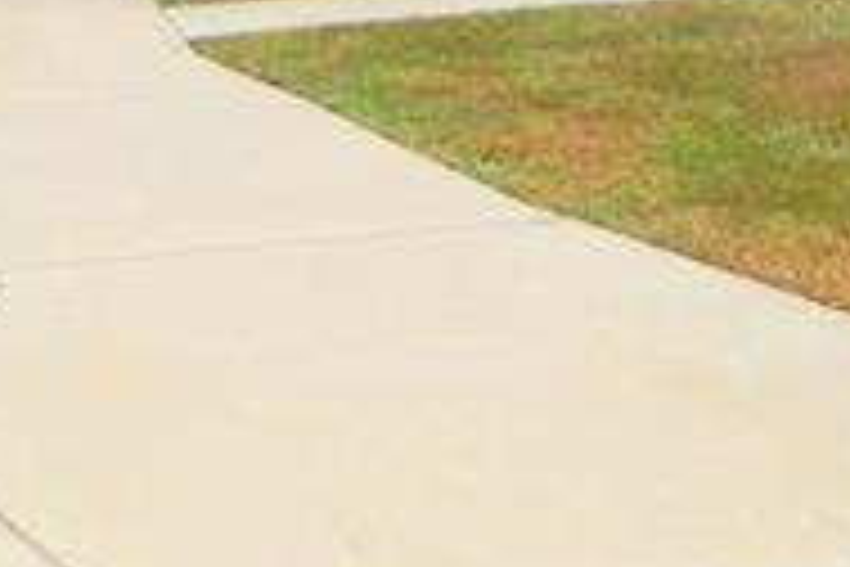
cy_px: -392
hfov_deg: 23.0
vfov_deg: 14.1
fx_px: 2078
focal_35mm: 88
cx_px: 549
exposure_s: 1/200
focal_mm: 4.5
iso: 110
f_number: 3.1
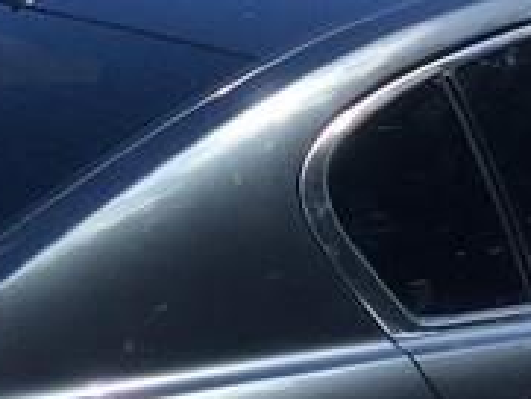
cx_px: -185
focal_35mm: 164
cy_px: -285
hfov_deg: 11.7
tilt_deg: +1.6
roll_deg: -1.5
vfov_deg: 8.7
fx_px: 2517
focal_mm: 4.15
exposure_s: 1/989
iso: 32
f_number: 2.2
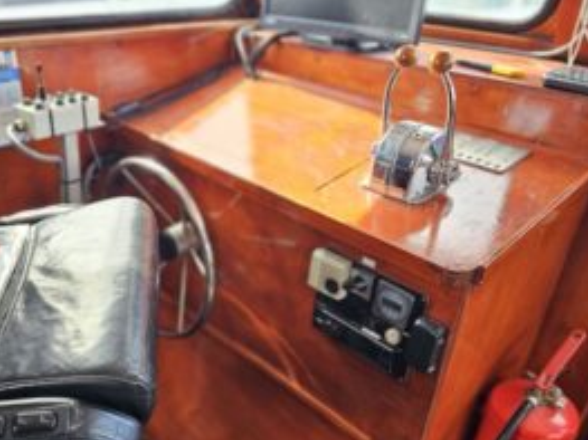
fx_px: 594
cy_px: 279
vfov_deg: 40.3
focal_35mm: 35
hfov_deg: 51.5
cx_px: 188
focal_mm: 6.3
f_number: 1.7
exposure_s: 1/100
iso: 80
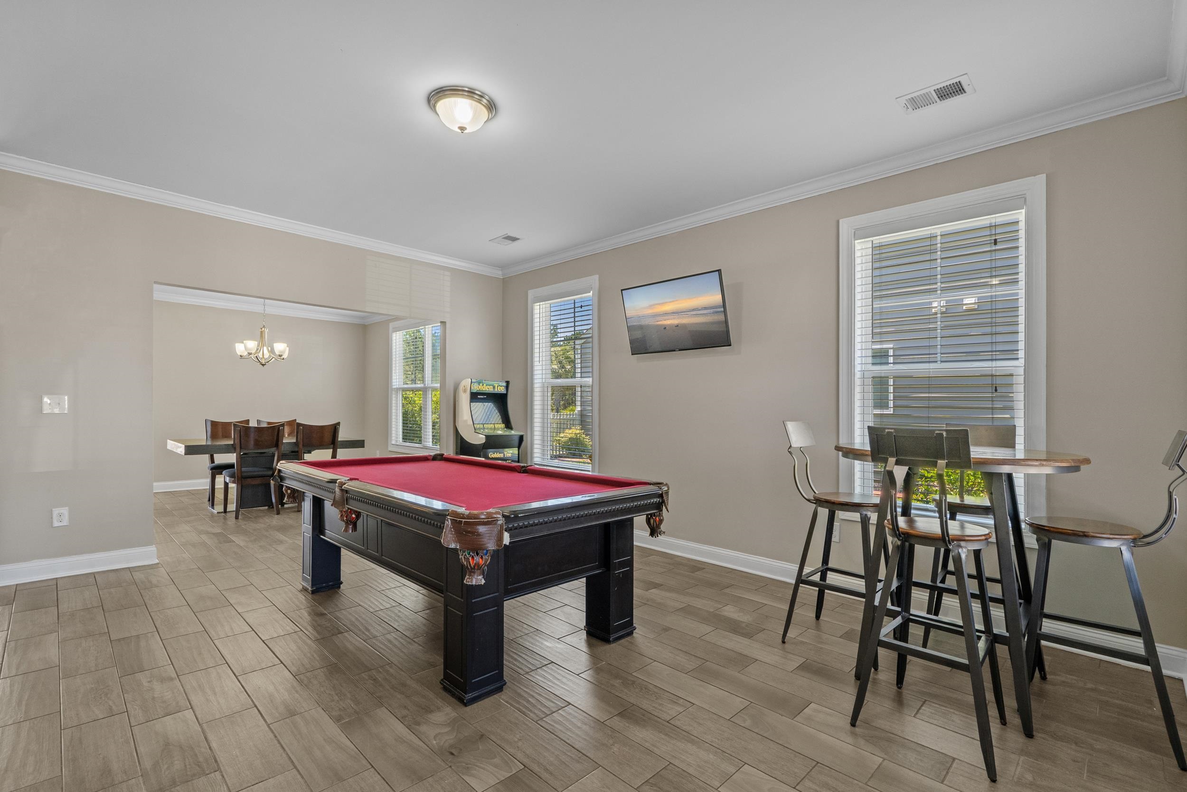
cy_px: 396
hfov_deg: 96.7
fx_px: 528
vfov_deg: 73.8
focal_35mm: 16
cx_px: 594
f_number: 8
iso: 800
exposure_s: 1/15
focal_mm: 16
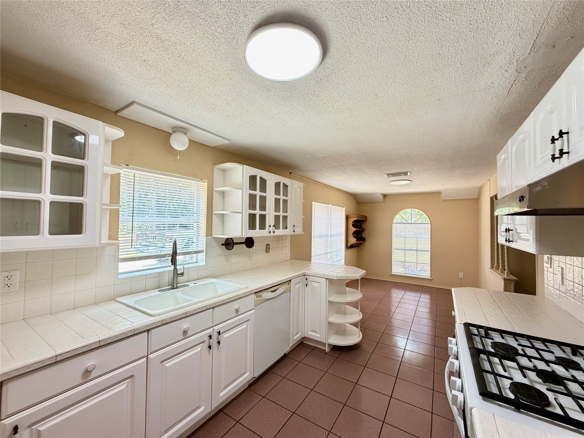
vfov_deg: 85.7
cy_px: 219
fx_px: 236
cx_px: 292
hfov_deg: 102.1
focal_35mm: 14
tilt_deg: +0.9
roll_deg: -0.7
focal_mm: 2.22
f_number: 2.2
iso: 320
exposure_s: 1/119
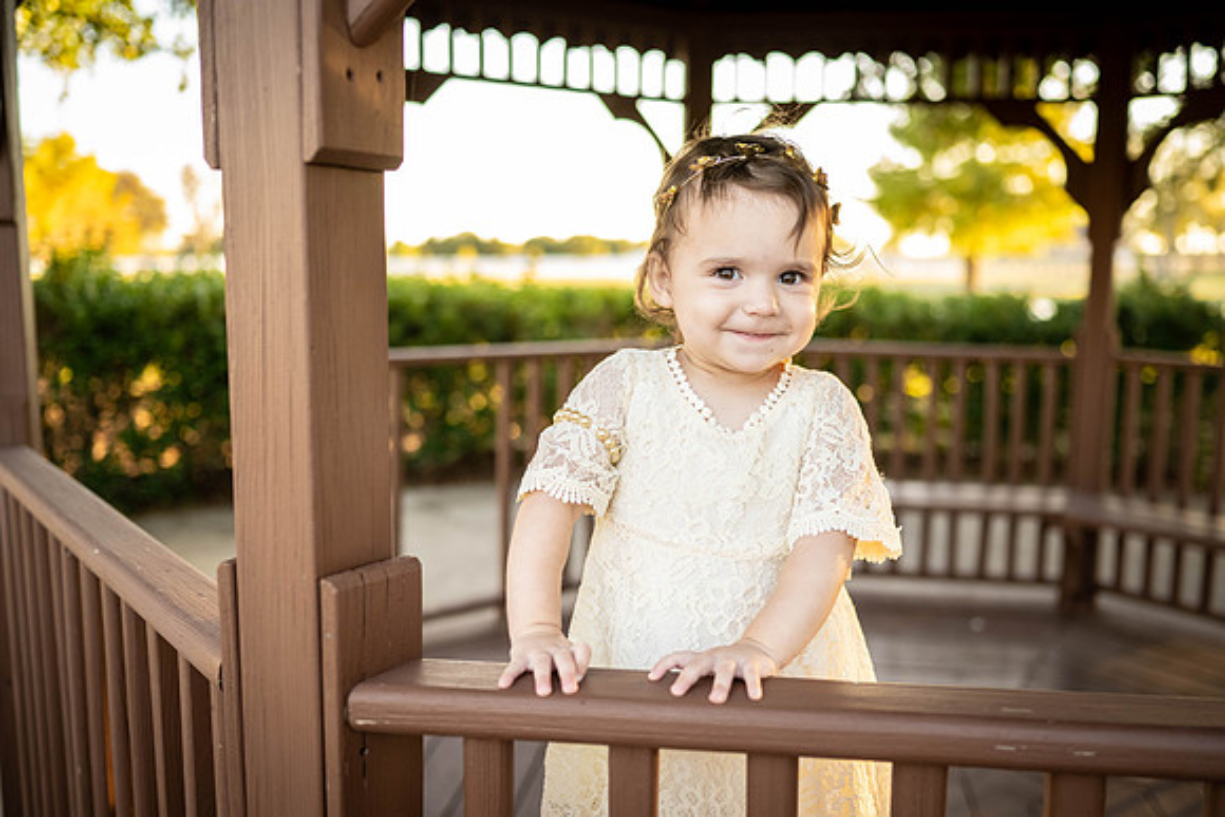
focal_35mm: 35
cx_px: 612
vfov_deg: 37.9
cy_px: 408
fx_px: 1191
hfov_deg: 54.4
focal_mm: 35
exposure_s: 1/500
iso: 500
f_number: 2.2
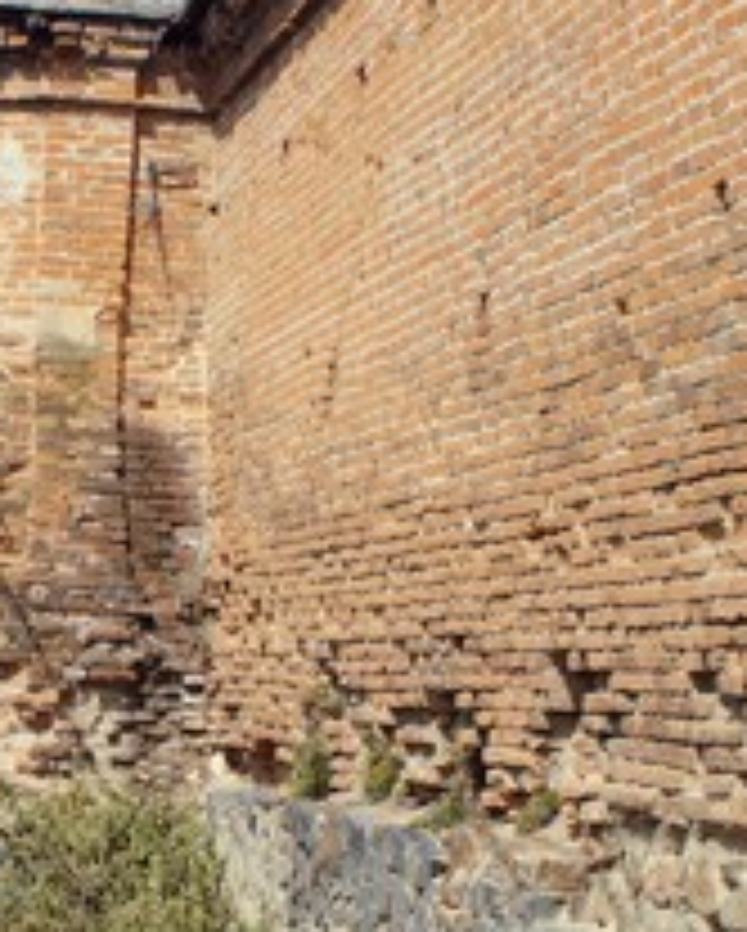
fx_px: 3670
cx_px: -140
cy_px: 588
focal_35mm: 133
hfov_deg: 11.4
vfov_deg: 14.4
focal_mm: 28
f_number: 11
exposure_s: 1/160
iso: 100
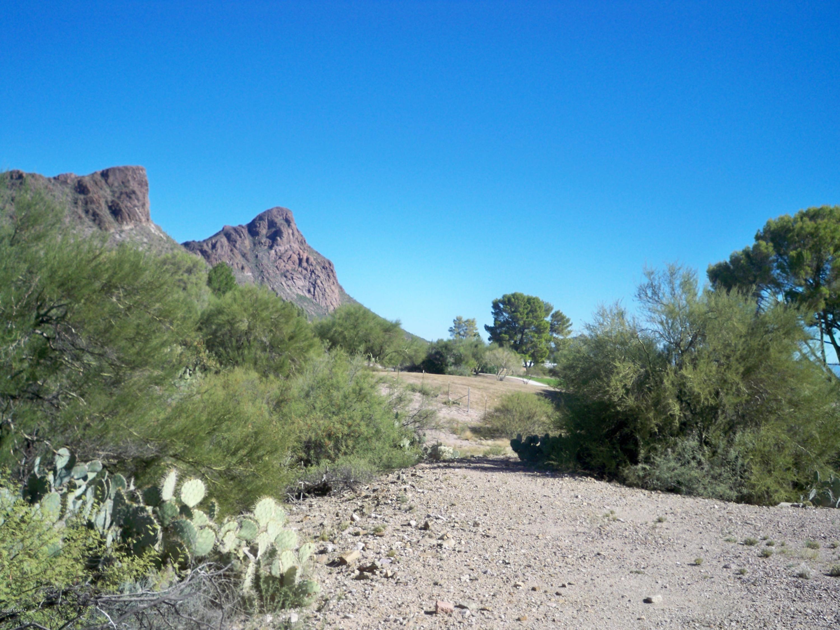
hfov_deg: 52.6
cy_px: 315
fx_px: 849
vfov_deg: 40.7
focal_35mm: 35
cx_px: 420
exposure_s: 1/400
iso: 80
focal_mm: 6.3
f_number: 4.7
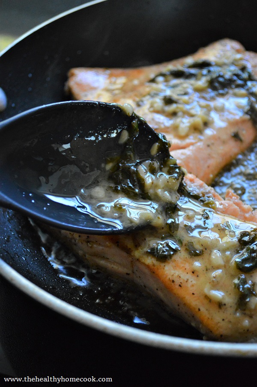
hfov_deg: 22.6
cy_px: 194
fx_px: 643
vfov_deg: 33.4
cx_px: 128
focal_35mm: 60
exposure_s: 1/125
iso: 3200
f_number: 5.3
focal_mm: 40
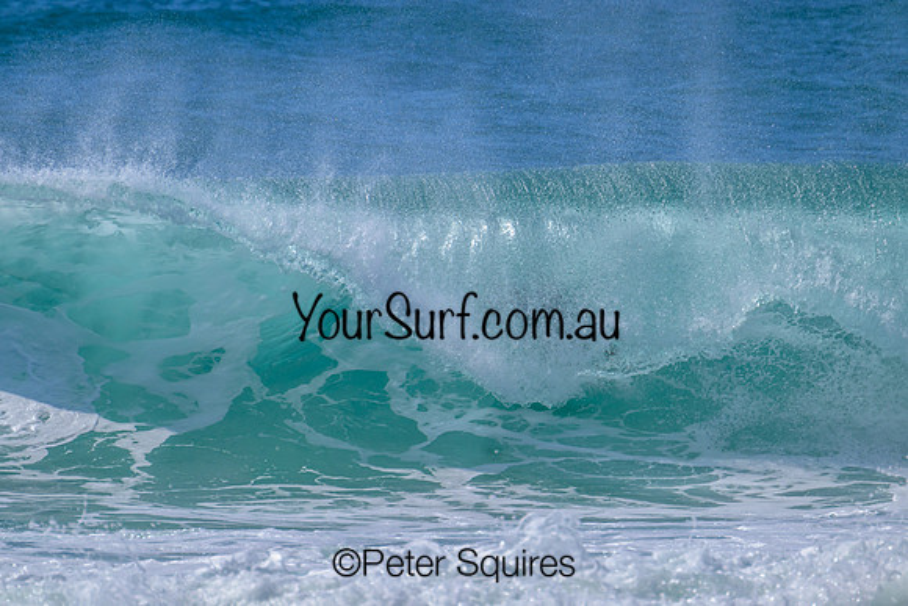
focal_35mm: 800
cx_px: 454
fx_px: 20182
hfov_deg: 2.6
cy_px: 303
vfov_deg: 1.7
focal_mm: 800
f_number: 11
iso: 720
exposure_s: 1/2000
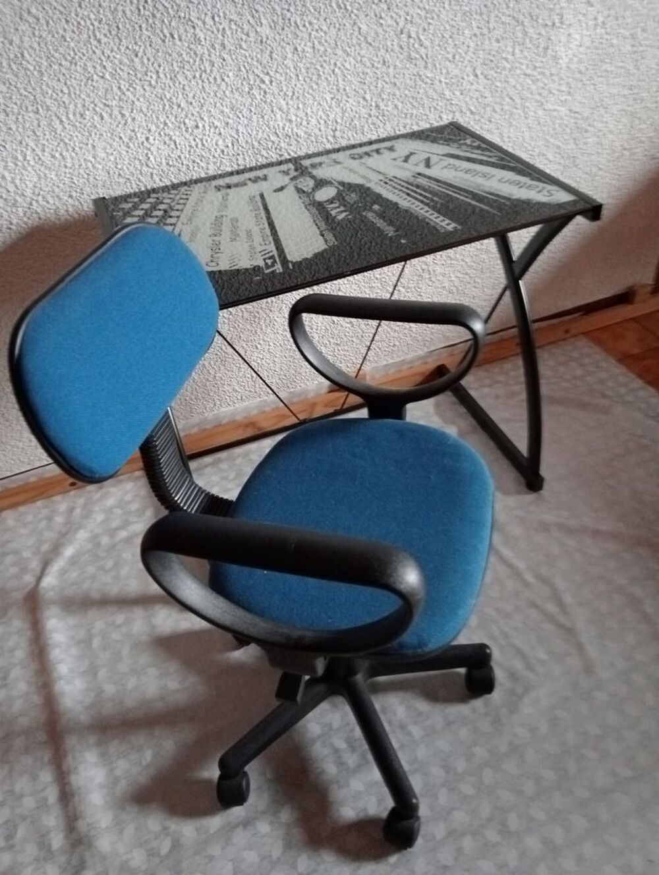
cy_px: 438
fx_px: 709
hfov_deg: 49.9
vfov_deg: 63.4
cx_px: 330
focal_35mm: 28
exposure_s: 1/25
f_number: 1.8
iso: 3383
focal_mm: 4.04
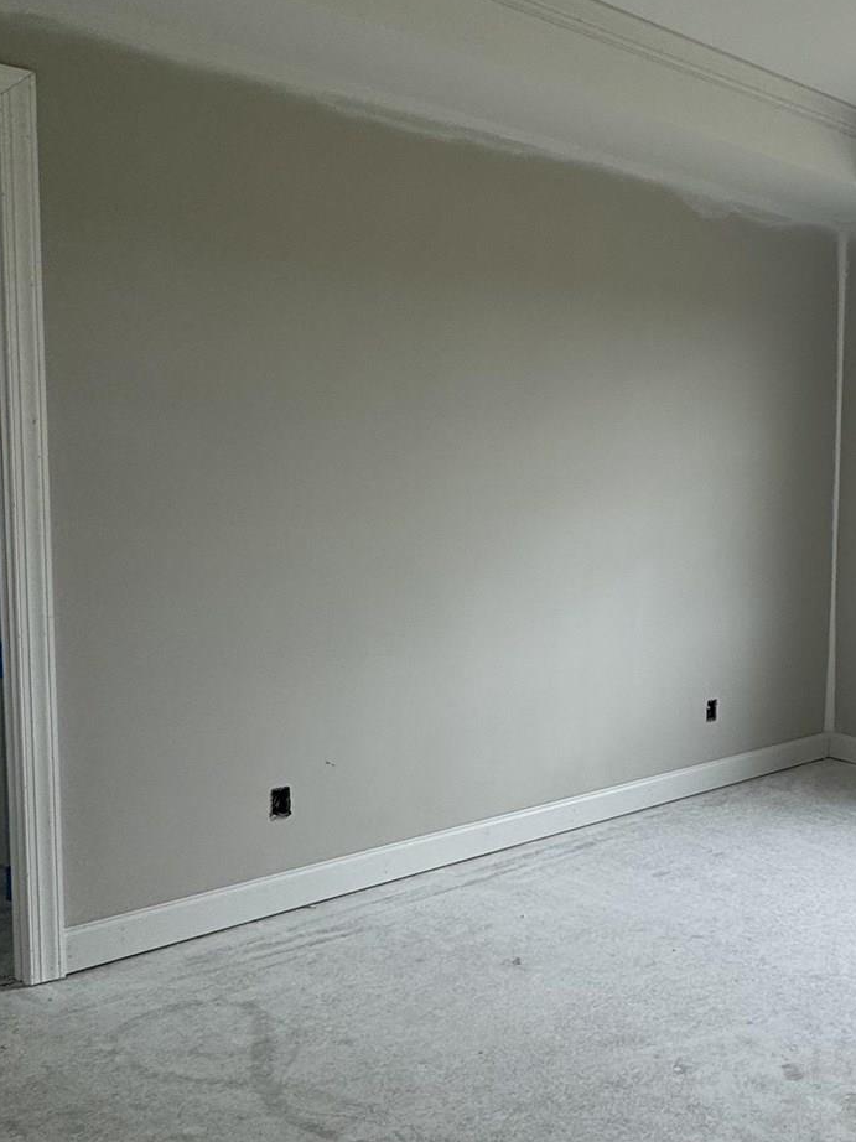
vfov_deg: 52.6
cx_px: 901
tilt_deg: -4.0
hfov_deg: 35.7
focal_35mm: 35
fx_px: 1155
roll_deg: -1.3
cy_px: 559
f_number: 2.2
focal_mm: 2.22
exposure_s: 1/99
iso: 50
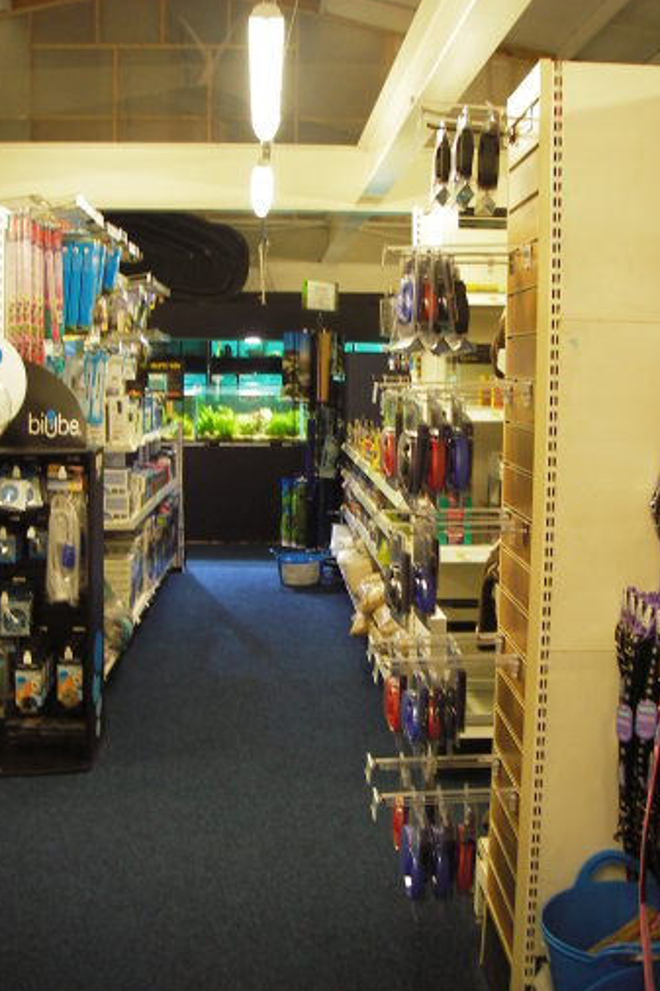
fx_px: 1101
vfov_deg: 48.5
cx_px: 300
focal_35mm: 40
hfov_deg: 33.4
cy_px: 497
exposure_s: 1/5
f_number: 3.3
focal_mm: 6.3
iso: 100
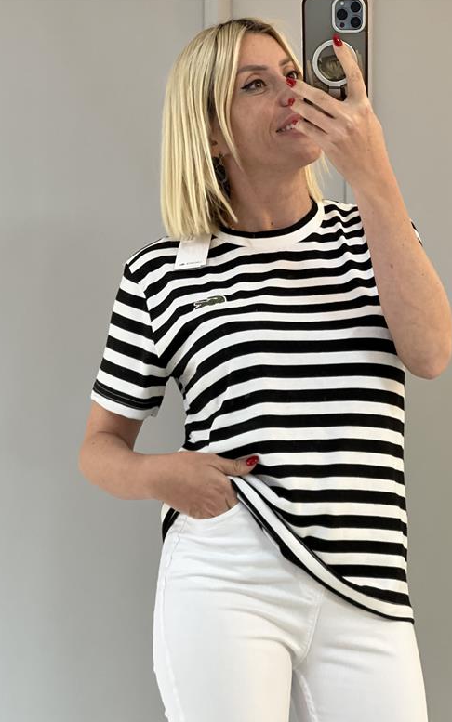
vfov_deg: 24.6
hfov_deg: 15.5
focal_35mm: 84
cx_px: 259
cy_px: 366
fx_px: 1655
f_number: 2.8
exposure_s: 1/33
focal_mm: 9
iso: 250
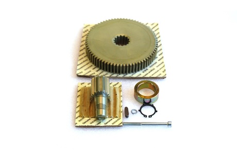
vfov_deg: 16.5
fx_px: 542
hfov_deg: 24.7
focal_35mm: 82
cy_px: 78
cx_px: 118
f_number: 5.6
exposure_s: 1/80
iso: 400
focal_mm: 55
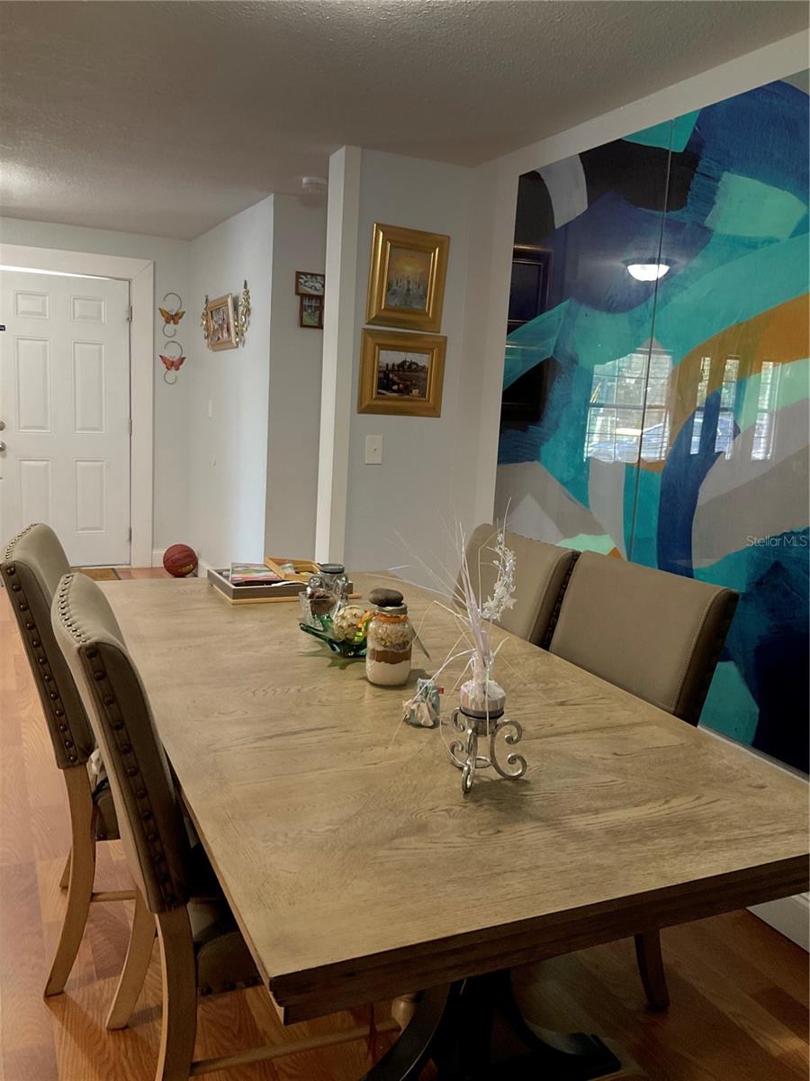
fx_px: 905
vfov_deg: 61.7
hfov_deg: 48.2
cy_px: 540
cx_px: 405
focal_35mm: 29
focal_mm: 3
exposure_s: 1/30
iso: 320
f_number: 1.8
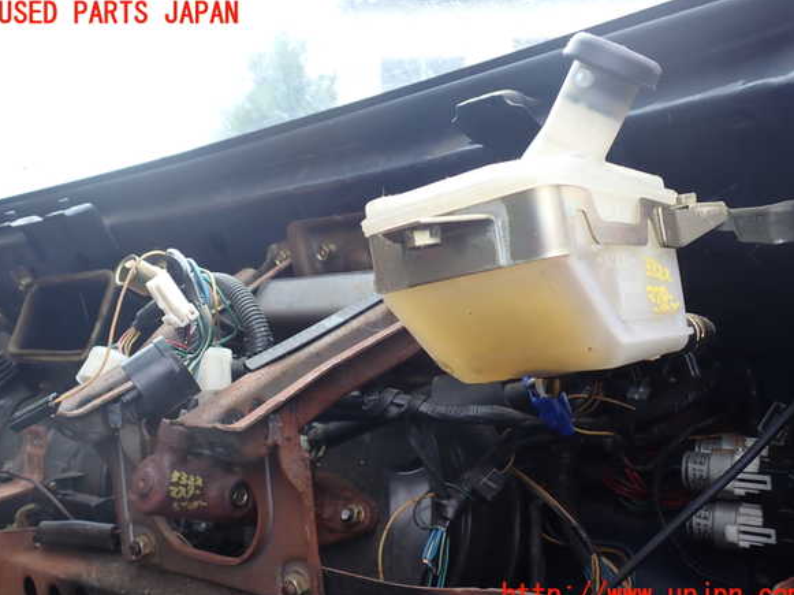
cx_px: 400
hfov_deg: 58.4
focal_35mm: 31
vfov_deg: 45.4
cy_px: 305
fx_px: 711
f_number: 3.2
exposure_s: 1/125
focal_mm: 5.4
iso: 100
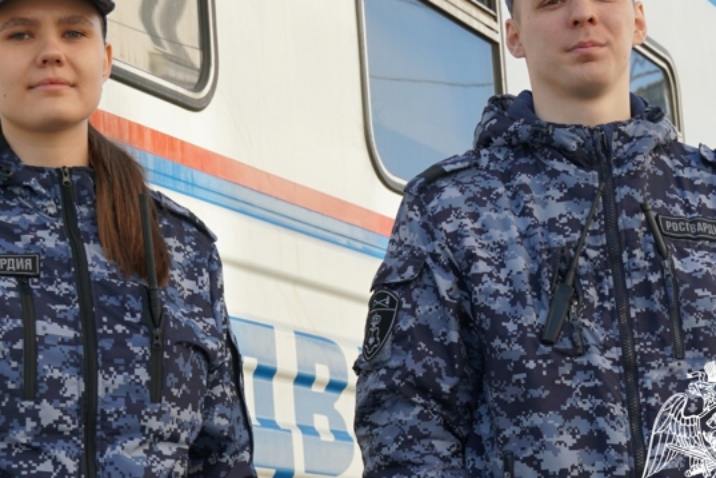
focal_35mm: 67
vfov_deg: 20.3
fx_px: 1332
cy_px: 180
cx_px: 312
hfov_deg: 30.0
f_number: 4.5
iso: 100
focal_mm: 32
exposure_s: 1/320
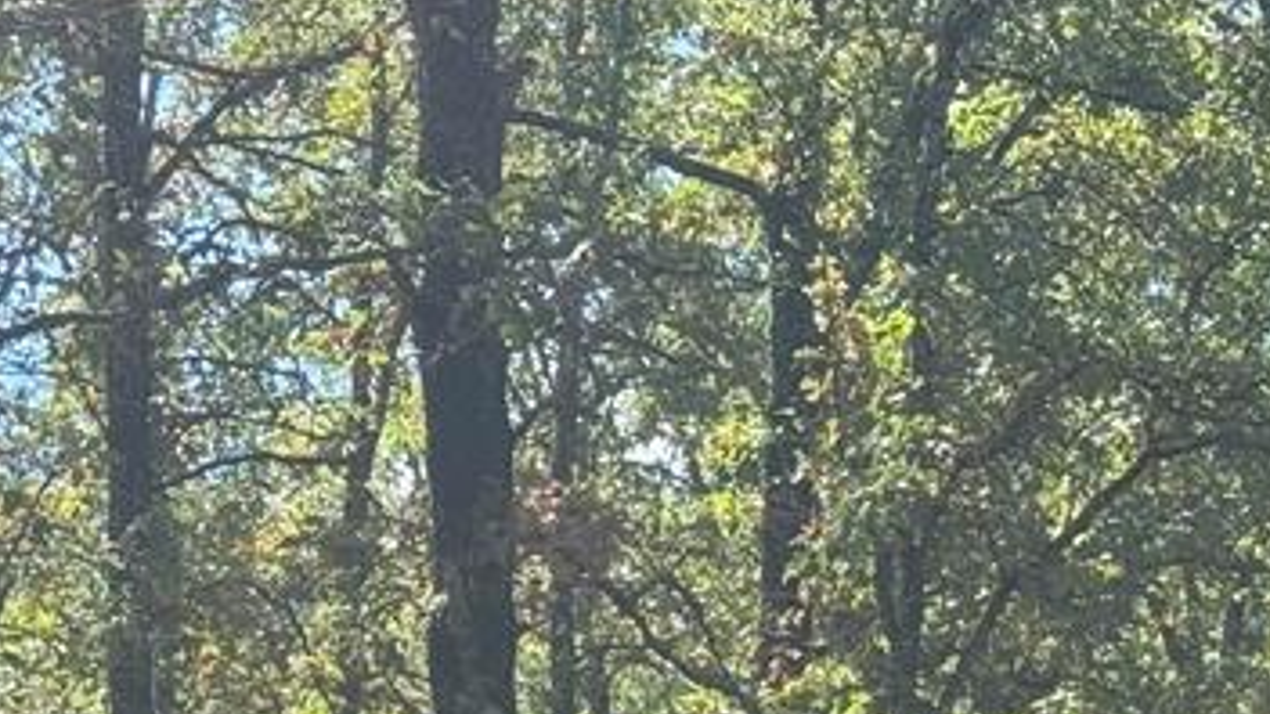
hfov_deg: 14.1
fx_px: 5119
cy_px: 1345
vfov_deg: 7.7
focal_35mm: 152
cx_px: 559
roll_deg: +3.1
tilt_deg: +0.4
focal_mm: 6.76
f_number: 1.78
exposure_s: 1/876
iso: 64
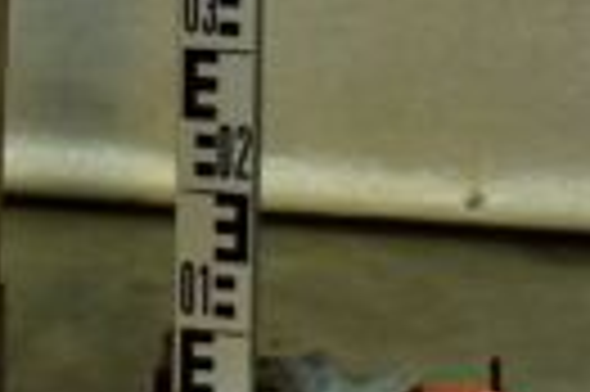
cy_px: 104
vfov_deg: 3.7
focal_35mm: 366
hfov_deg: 5.5
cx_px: -640
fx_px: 5991
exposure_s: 1/25
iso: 500
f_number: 16
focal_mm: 80
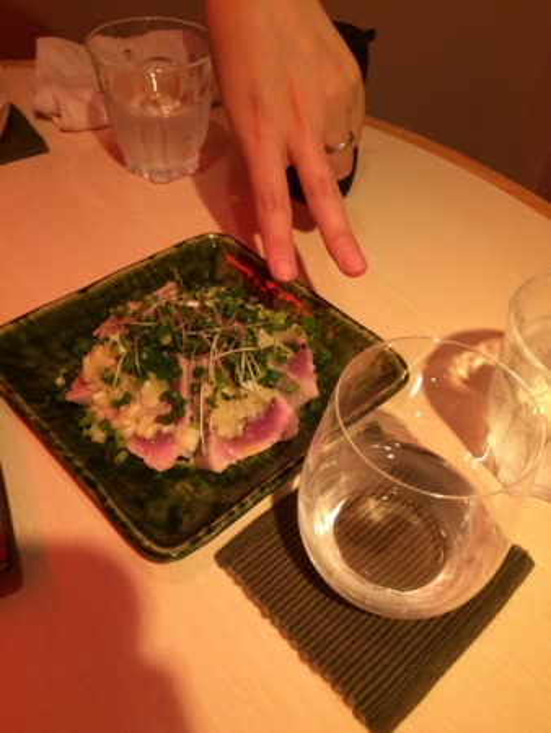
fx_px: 615
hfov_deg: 48.3
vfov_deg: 61.6
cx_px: 276
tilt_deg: -48.1
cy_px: 366
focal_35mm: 29
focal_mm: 4.15
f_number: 2.2
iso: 200
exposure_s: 1/33
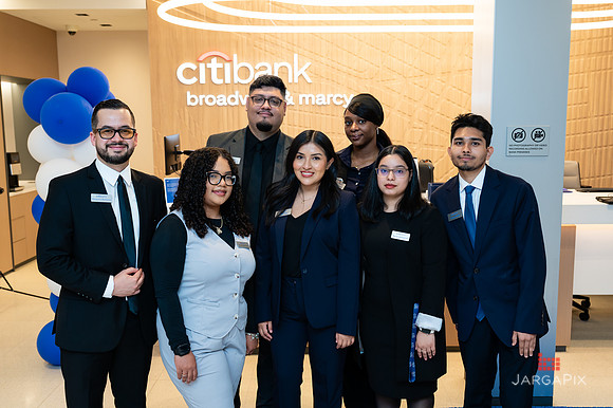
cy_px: 199
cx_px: 315
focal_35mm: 36
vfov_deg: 36.6
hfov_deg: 52.9
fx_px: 616
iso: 400
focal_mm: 34
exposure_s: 1/160
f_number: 4
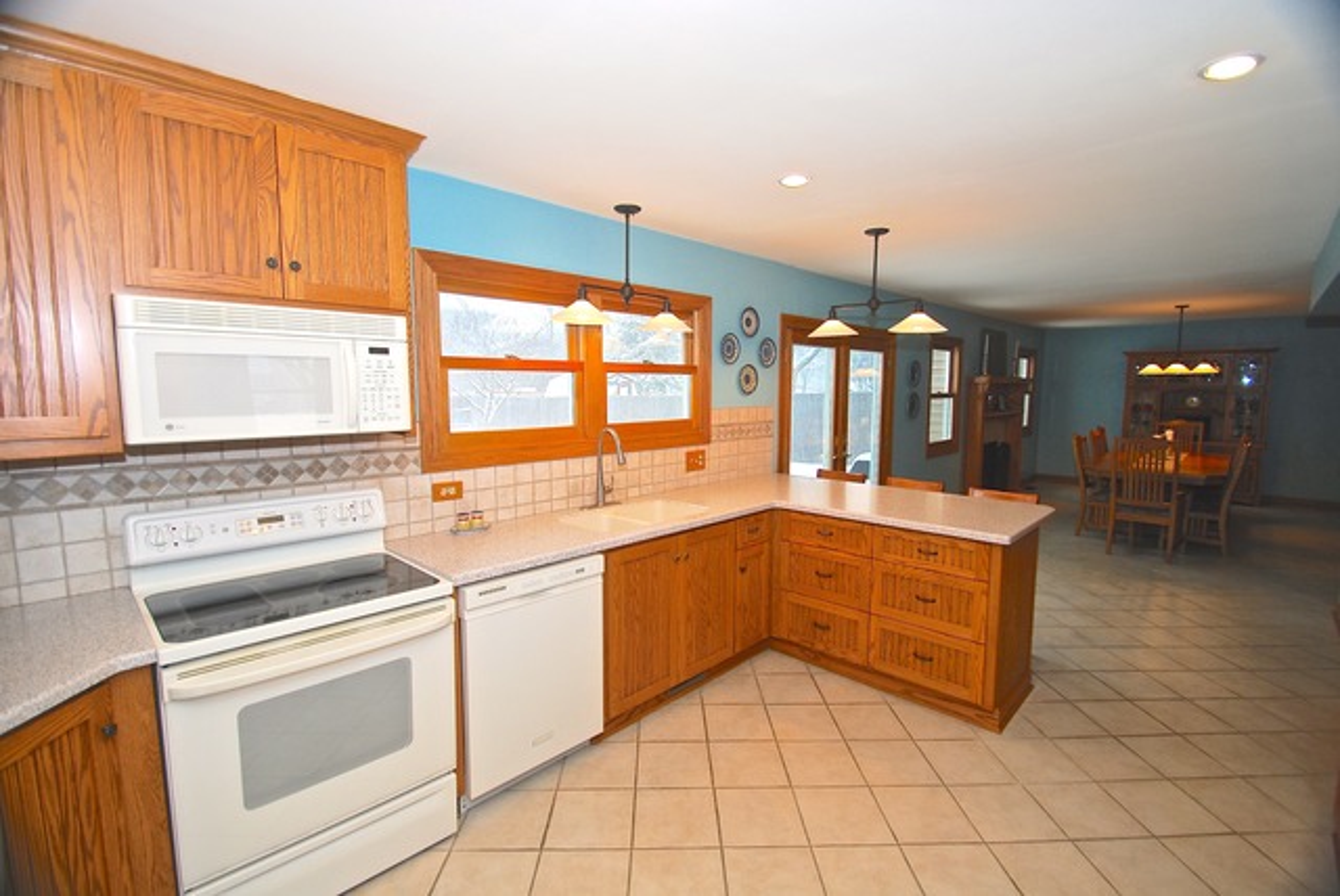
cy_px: 448
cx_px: 670
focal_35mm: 15
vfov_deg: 77.4
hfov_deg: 100.3
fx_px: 559
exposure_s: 1/60
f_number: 4
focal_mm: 10
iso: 200
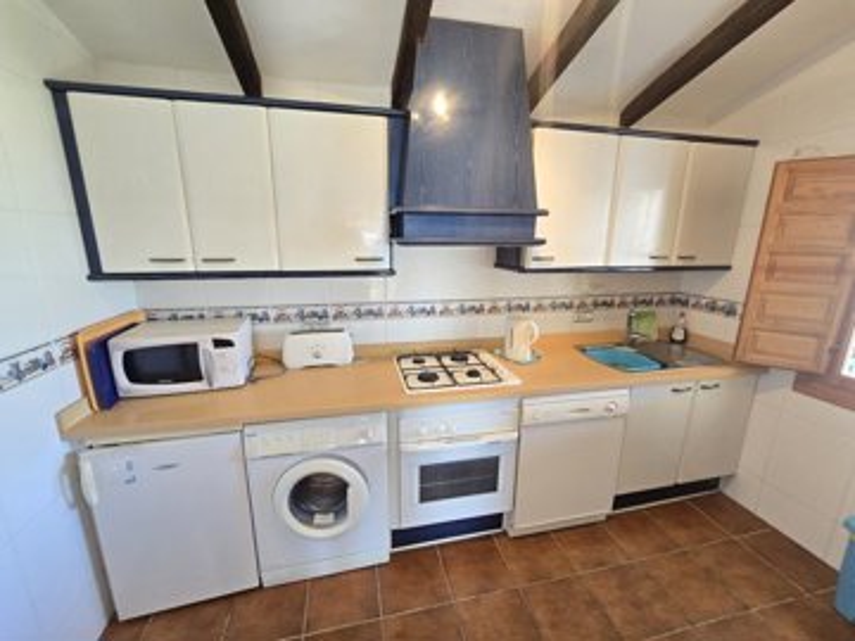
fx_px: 321
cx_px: 428
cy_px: 320
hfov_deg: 106.2
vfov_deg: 89.9
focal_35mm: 13
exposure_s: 1/50
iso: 320
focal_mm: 2.2
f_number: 2.2
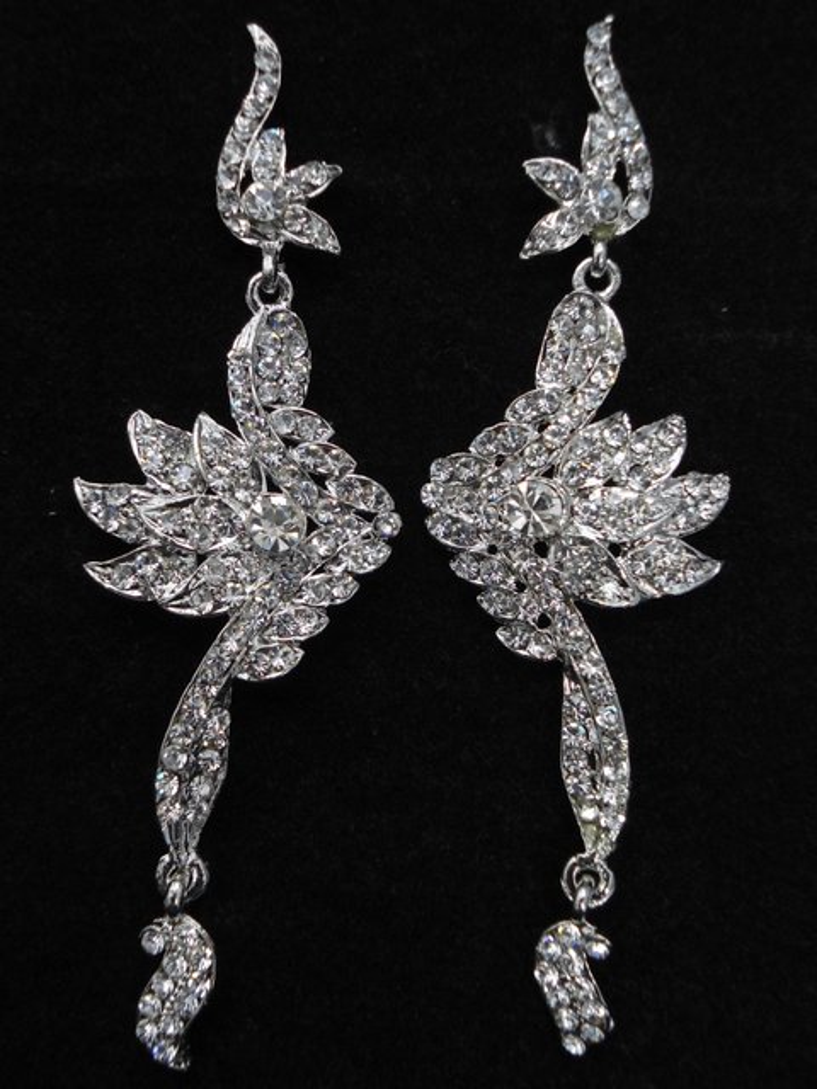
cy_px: 544
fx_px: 1164
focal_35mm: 37
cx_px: 408
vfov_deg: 50.1
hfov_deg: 38.7
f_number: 3.2
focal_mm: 6.7
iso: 80
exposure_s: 1/40
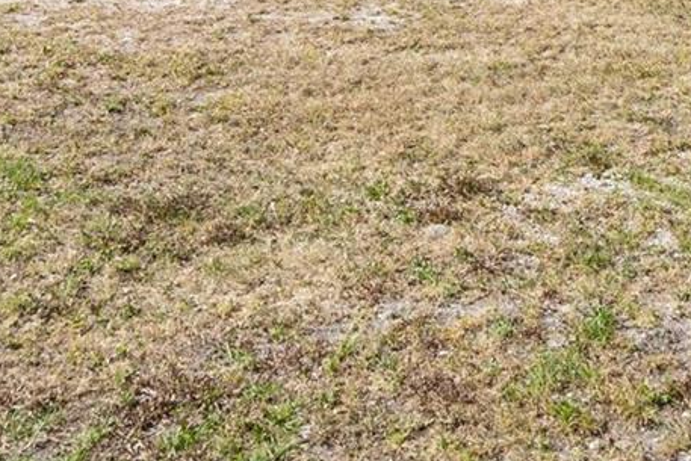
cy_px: -221
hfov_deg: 30.9
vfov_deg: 19.1
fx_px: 1210
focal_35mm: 63
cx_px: 575
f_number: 8
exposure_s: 1/200
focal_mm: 18
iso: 320
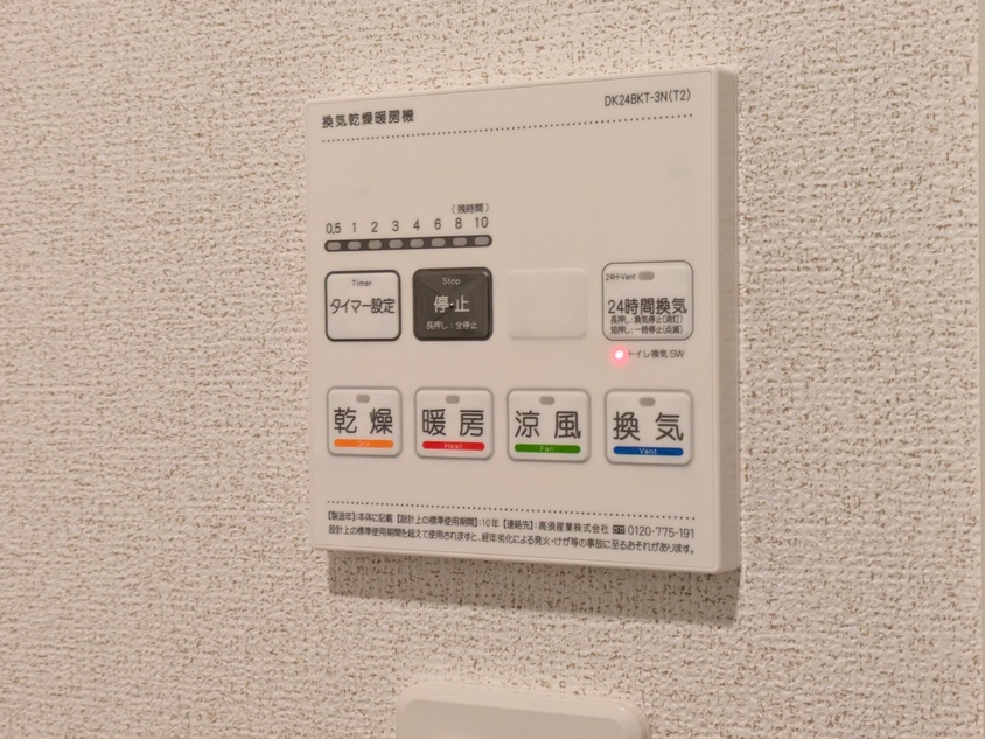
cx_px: 535
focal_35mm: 58
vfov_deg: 25.2
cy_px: 342
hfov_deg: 33.2
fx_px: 1650
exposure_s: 1/50
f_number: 1.89
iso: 403
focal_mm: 5.43
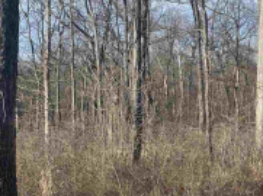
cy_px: 96
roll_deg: +1.5
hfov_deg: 19.2
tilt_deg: +0.6
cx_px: 326
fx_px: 728
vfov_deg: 15.3
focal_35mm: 96
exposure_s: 1/2571
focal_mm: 4.25
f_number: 1.8
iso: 32
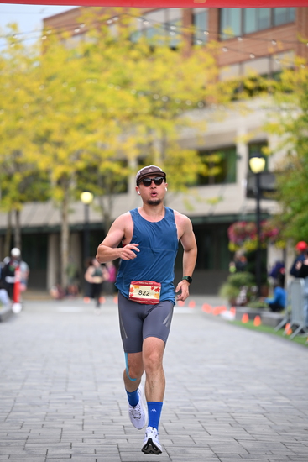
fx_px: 1795
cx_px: 154
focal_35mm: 140
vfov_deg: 14.6
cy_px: 231
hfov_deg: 9.8
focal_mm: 140
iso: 640
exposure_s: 1/2000
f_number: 2.8
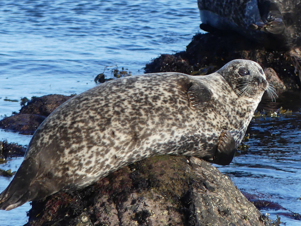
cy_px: 113
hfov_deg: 1.5
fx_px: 11524
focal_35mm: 1325
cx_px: 141
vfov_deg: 1.1
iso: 100
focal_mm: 108
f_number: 4
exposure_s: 1/400
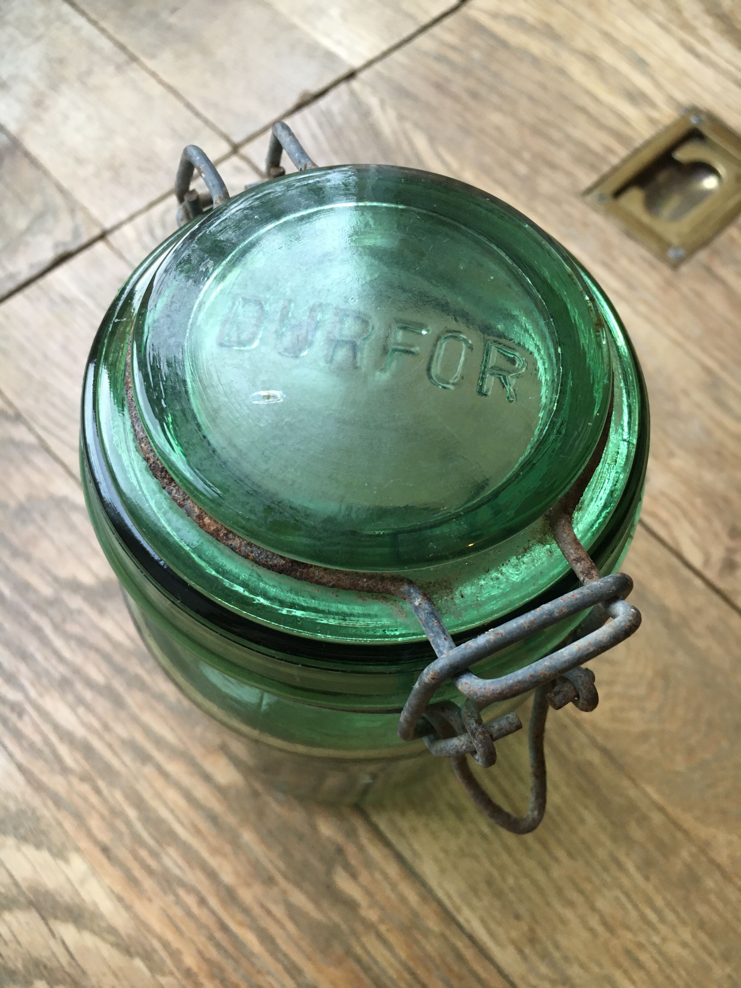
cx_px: 370
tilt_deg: -67.1
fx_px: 828
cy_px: 494
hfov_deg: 48.2
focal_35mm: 29
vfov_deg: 61.7
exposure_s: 1/33
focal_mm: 4.15
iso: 125
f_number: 2.2
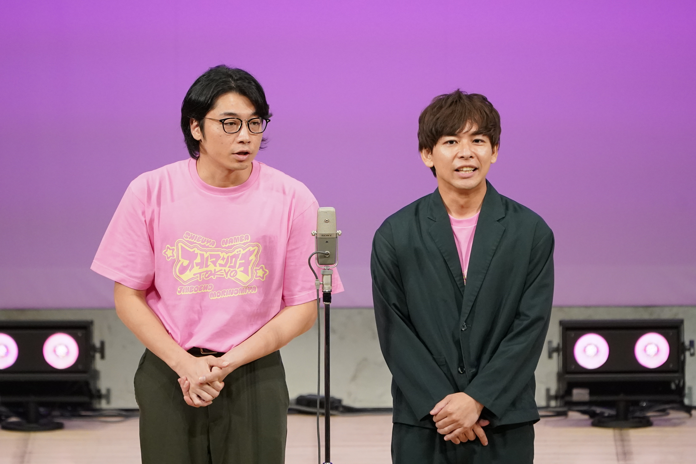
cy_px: 232
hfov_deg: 3.4
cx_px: 348
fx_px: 11599
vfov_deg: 2.3
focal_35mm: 600
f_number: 5.6
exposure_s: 1/250
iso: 5000
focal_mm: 400
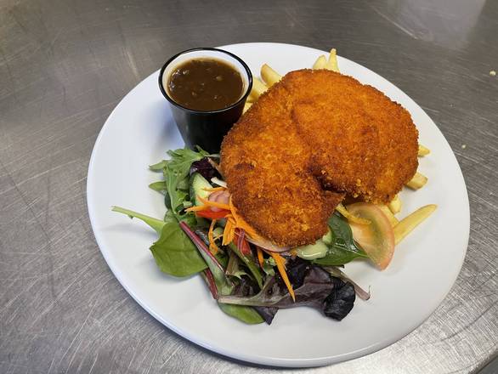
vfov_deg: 53.1
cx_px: 249
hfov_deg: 67.3
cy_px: 187
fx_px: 374
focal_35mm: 26
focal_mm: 4.2
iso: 80
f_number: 1.6
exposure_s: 1/50
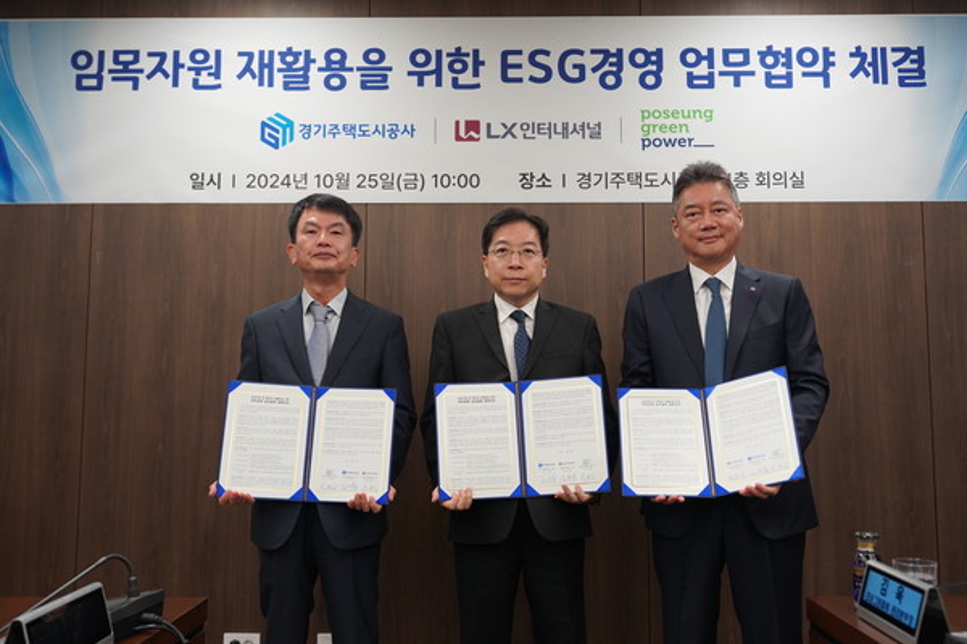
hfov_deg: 57.2
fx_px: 886
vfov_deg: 40.0
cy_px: 322
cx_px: 484
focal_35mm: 33
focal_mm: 33
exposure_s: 1/160
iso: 1250
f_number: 4
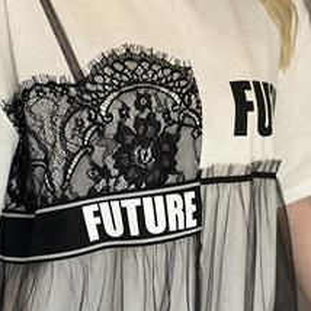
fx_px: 1047
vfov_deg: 16.8
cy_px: 215
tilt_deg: -21.1
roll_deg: -1.9
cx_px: 164
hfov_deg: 16.9
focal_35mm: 103
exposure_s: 1/133
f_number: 1.78
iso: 64
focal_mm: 6.86
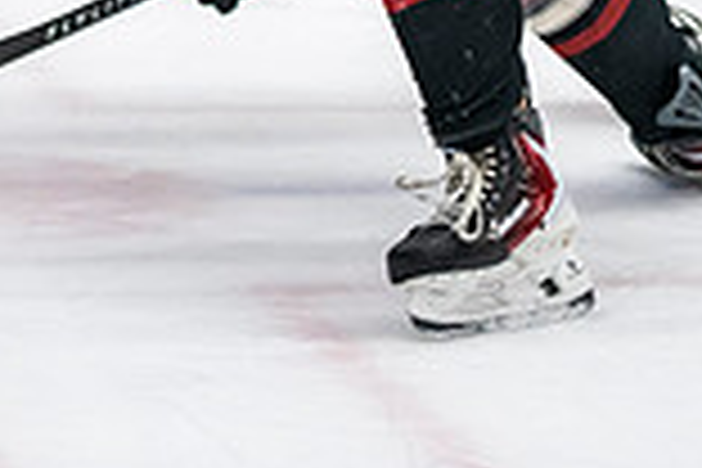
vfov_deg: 3.6
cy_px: -380
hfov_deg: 5.5
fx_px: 7331
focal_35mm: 376
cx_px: 176
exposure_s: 1/800
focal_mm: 98
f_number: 3.2
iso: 2500
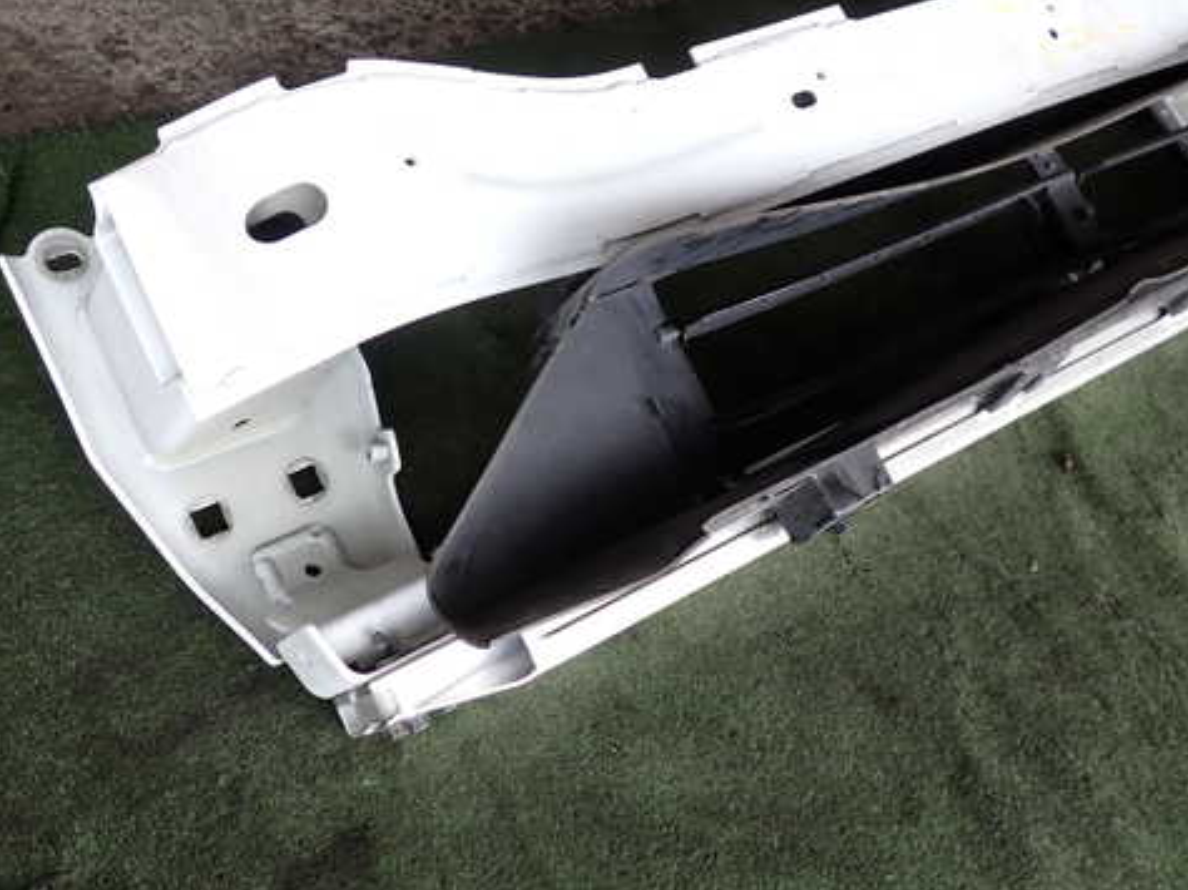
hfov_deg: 49.0
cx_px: 586
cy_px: 396
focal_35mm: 38
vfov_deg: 37.6
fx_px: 1303
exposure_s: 1/80
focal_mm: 5.4
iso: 100
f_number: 2.3
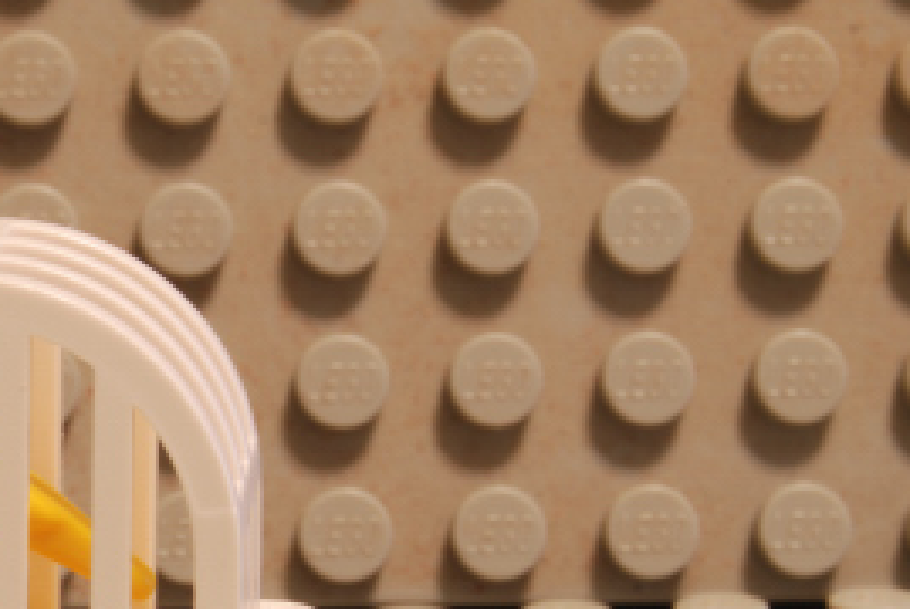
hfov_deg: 10.4
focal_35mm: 196
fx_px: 4965
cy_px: 484
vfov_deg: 7.0
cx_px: -51
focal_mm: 55
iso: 100
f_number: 22
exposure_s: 10
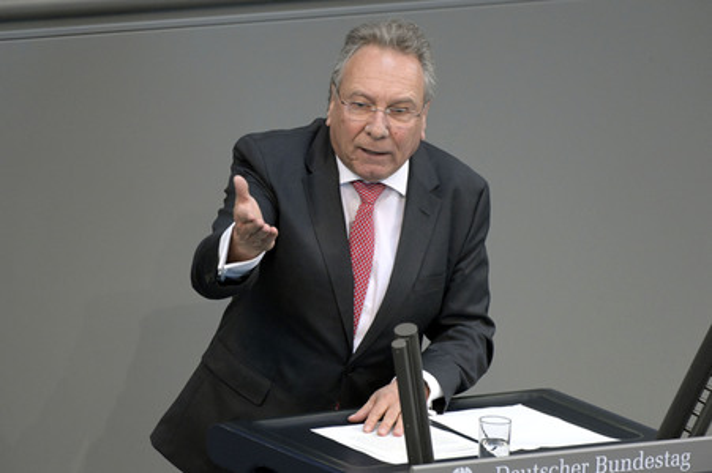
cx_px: 356
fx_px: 8893
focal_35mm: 450
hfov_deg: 4.6
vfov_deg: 3.1
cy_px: 236
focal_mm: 450
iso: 8000
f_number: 5.6
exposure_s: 1/400
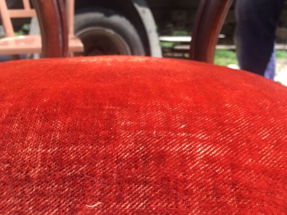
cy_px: 108
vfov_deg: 48.2
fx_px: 240
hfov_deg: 61.7
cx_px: 144
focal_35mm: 29
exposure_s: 1/303
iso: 25
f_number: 2.2
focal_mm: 4.15
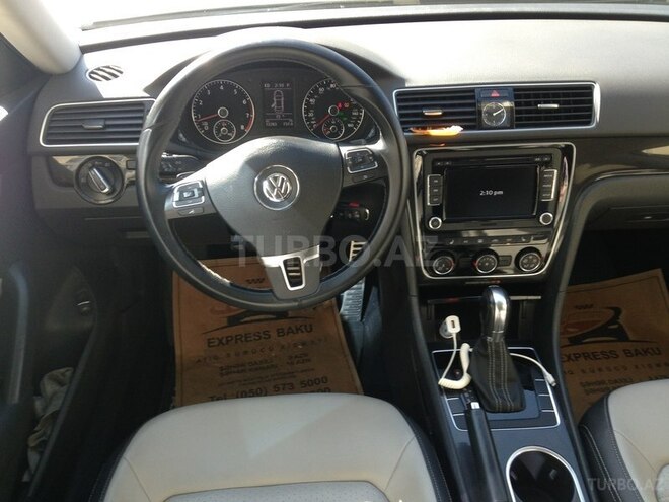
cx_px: 334
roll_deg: -2.9
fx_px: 638
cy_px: 251
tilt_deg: -34.7
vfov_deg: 42.9
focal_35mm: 33
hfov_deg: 55.4
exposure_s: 1/120
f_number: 2.4
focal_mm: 4.12
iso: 80
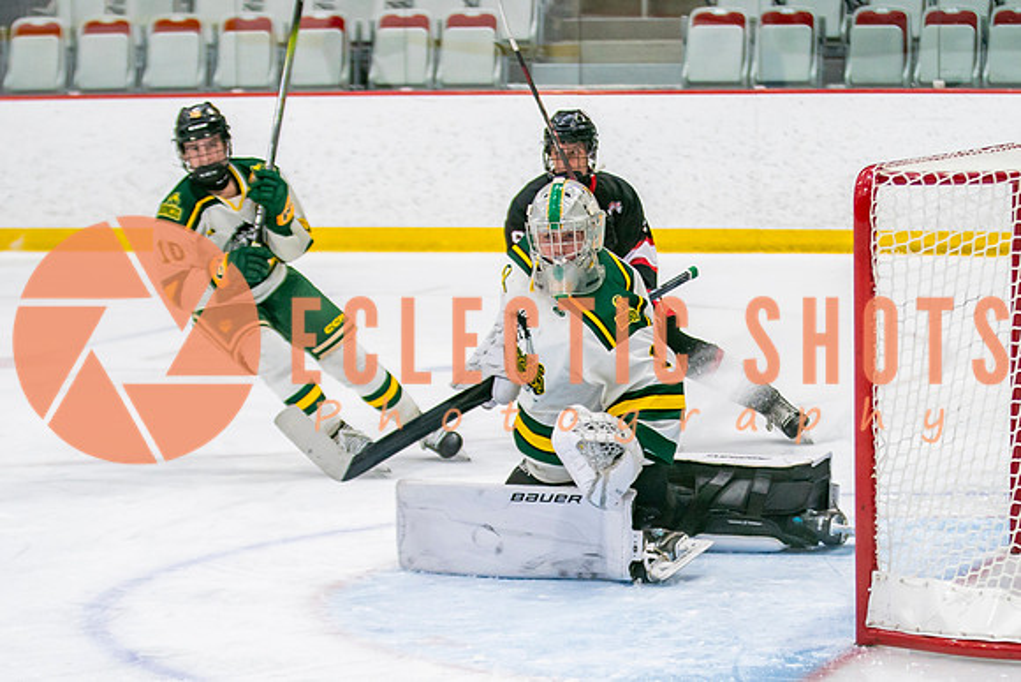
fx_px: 4001
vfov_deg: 9.7
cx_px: 641
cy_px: 457
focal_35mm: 141
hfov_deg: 14.5
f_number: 2.8
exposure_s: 1/640
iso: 640
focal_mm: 70
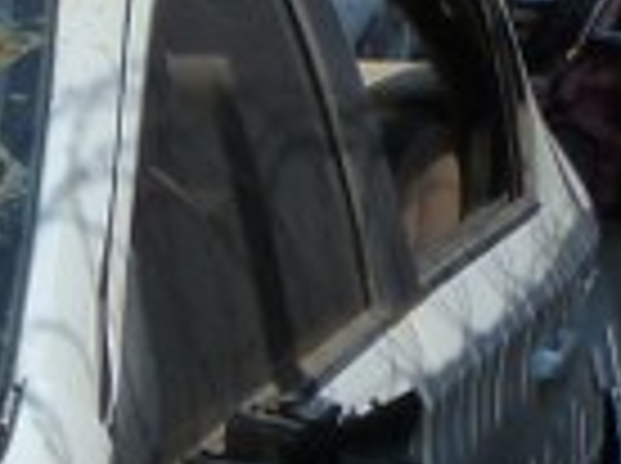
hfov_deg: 11.8
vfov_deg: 9.3
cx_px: -729
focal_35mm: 145
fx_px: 2597
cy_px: 1050
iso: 125
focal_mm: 4.5
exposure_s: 1/640
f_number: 5.6
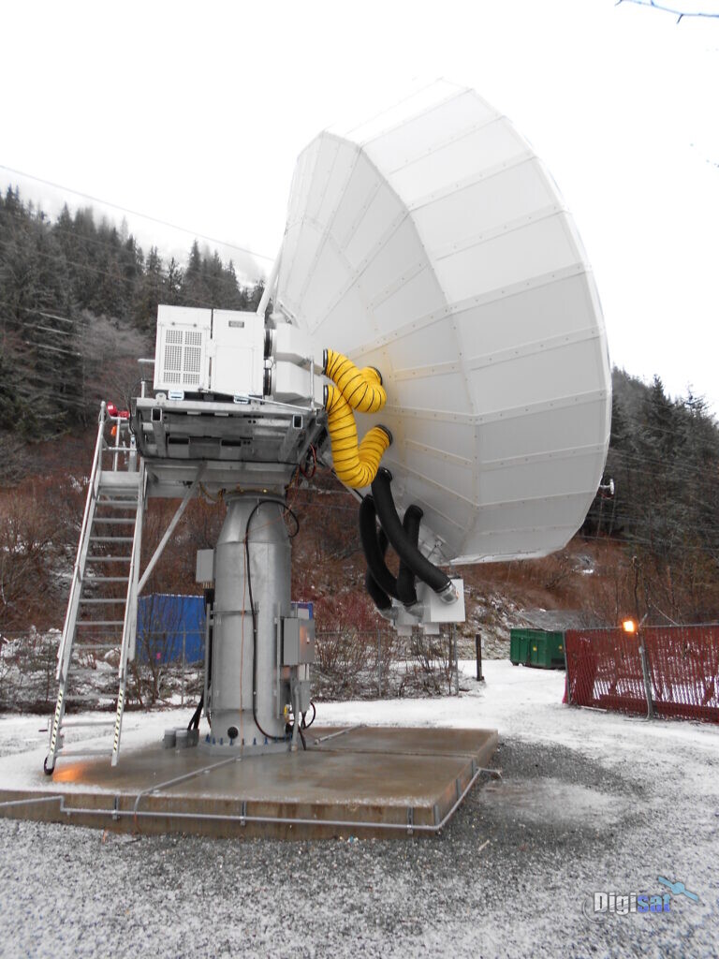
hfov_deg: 53.1
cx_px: 360
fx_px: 720
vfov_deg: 67.3
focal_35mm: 26
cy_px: 480
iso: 80
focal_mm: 4.6
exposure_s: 1/50
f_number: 3.2
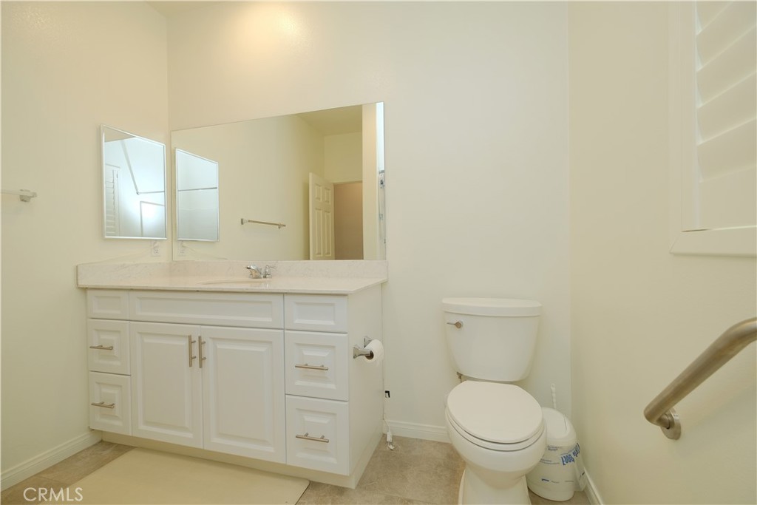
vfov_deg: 77.3
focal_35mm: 15
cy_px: 252
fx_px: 315
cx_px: 378
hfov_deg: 100.4
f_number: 4
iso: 320
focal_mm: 10
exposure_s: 1/60
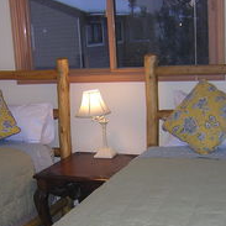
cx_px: 80
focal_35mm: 64
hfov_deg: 26.8
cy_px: 168
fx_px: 473
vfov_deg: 26.6
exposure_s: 1/60.1
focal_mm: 4.7
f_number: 2.6
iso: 127
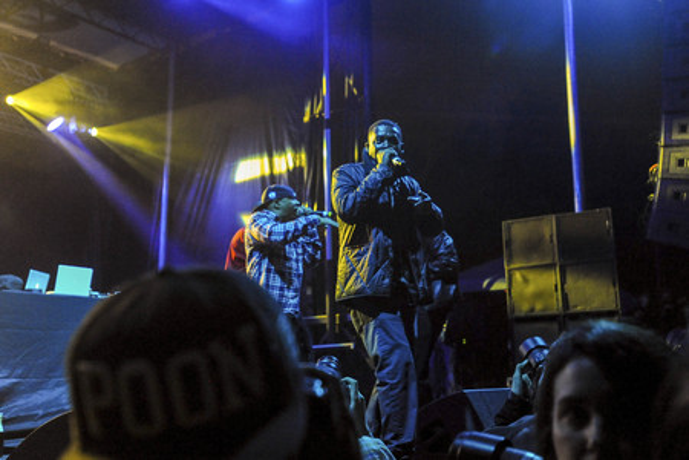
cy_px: 230
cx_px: 344
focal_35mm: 35
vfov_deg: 37.9
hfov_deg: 54.4
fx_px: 670
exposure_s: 1/250
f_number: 2.8
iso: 5000
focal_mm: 35
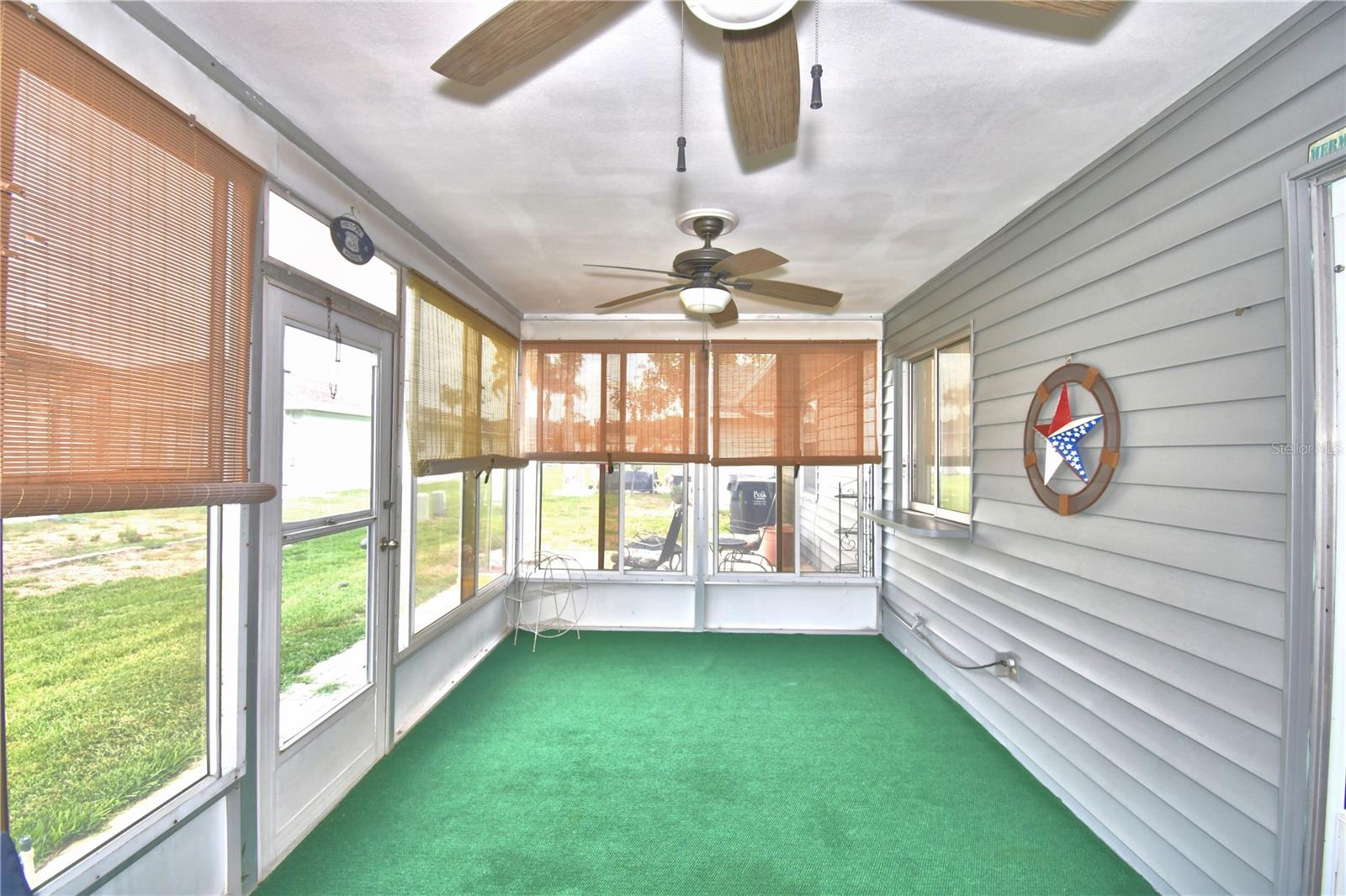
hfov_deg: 100.4
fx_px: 561
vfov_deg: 77.3
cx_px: 673
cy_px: 448
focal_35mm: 15
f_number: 4.5
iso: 200
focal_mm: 10
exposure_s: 1/60
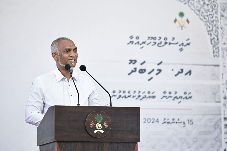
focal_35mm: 190
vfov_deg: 7.2
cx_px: 114
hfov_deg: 10.8
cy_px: 76
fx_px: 1198
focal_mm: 190
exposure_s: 1/160
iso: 3200
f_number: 3.2
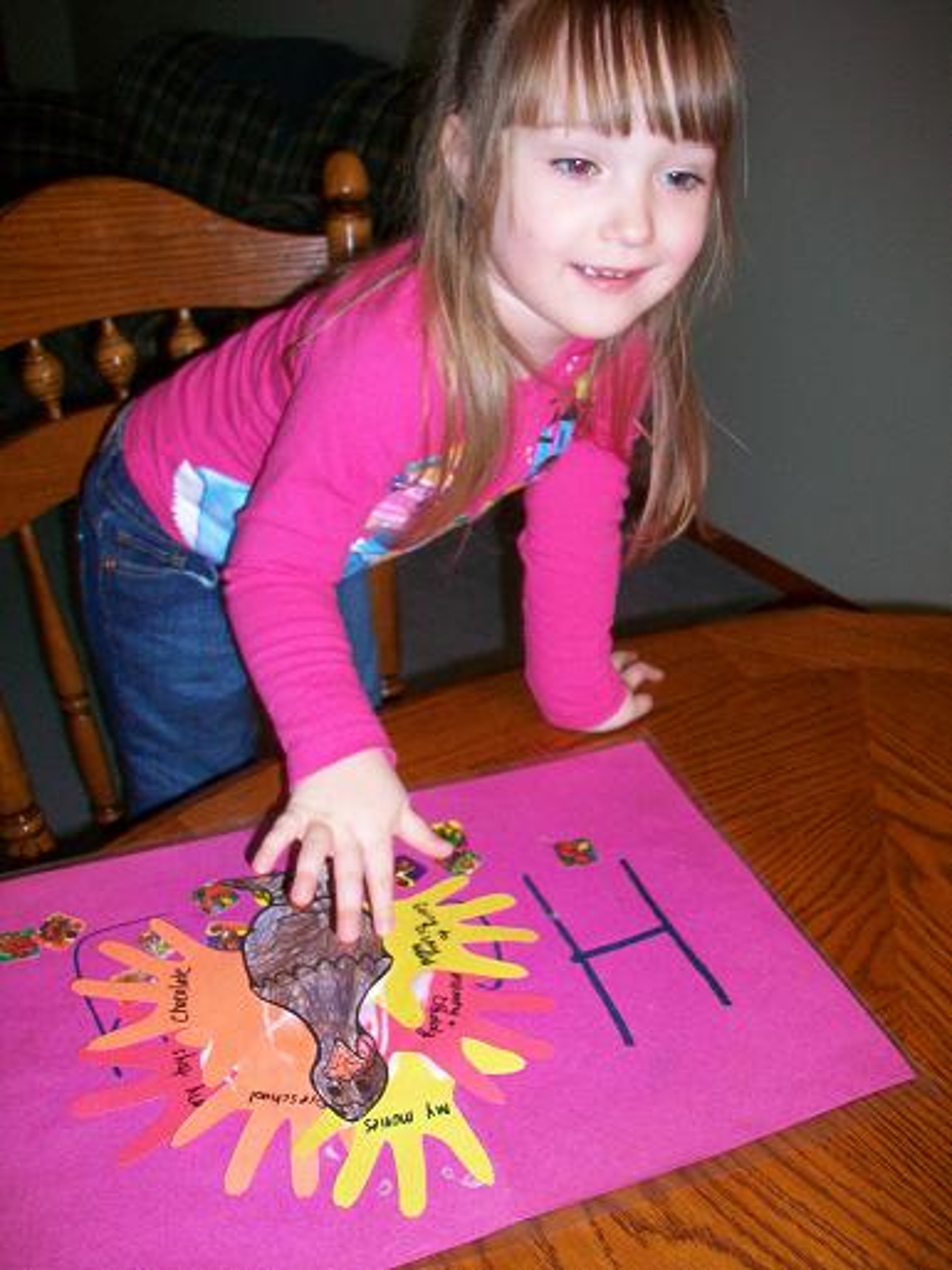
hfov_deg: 44.2
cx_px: 476
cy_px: 635
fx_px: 1173
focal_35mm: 32
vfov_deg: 56.8
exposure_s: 1/60
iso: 120
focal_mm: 5.7
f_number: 2.8
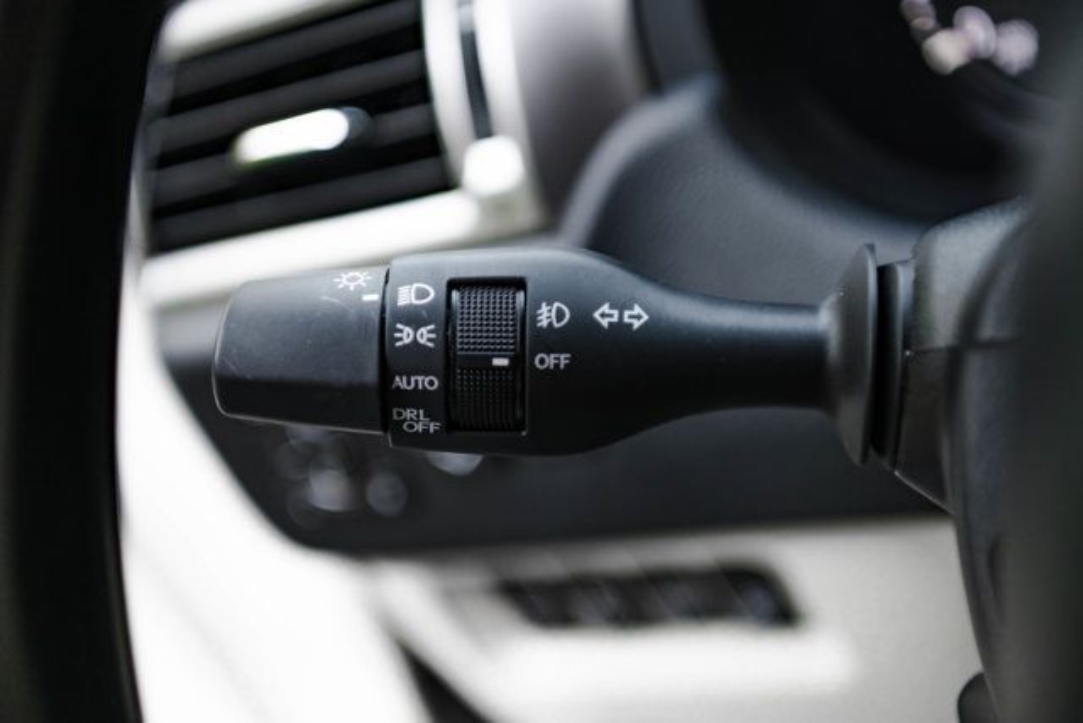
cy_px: 362
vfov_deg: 24.6
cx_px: 542
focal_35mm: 55
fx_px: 1655
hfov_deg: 36.2
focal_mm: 55
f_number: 2.8
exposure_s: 1/200
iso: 800
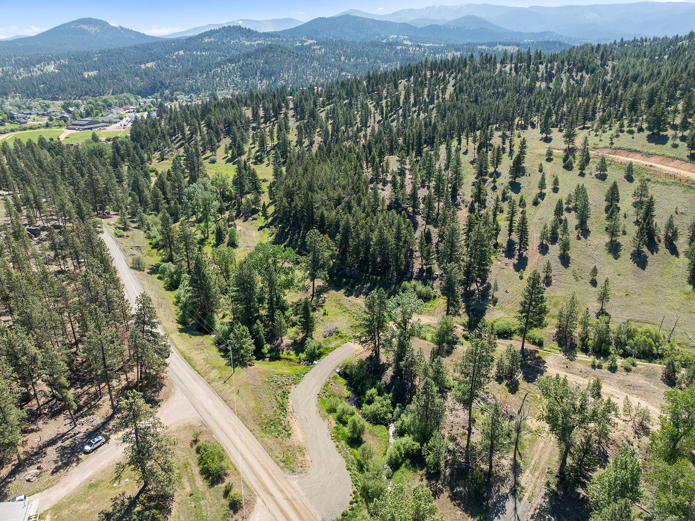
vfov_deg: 56.8
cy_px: 260
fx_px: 482
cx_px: 348
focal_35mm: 24
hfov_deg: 71.6
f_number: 2.8
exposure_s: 1/120
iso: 130
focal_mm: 12.29
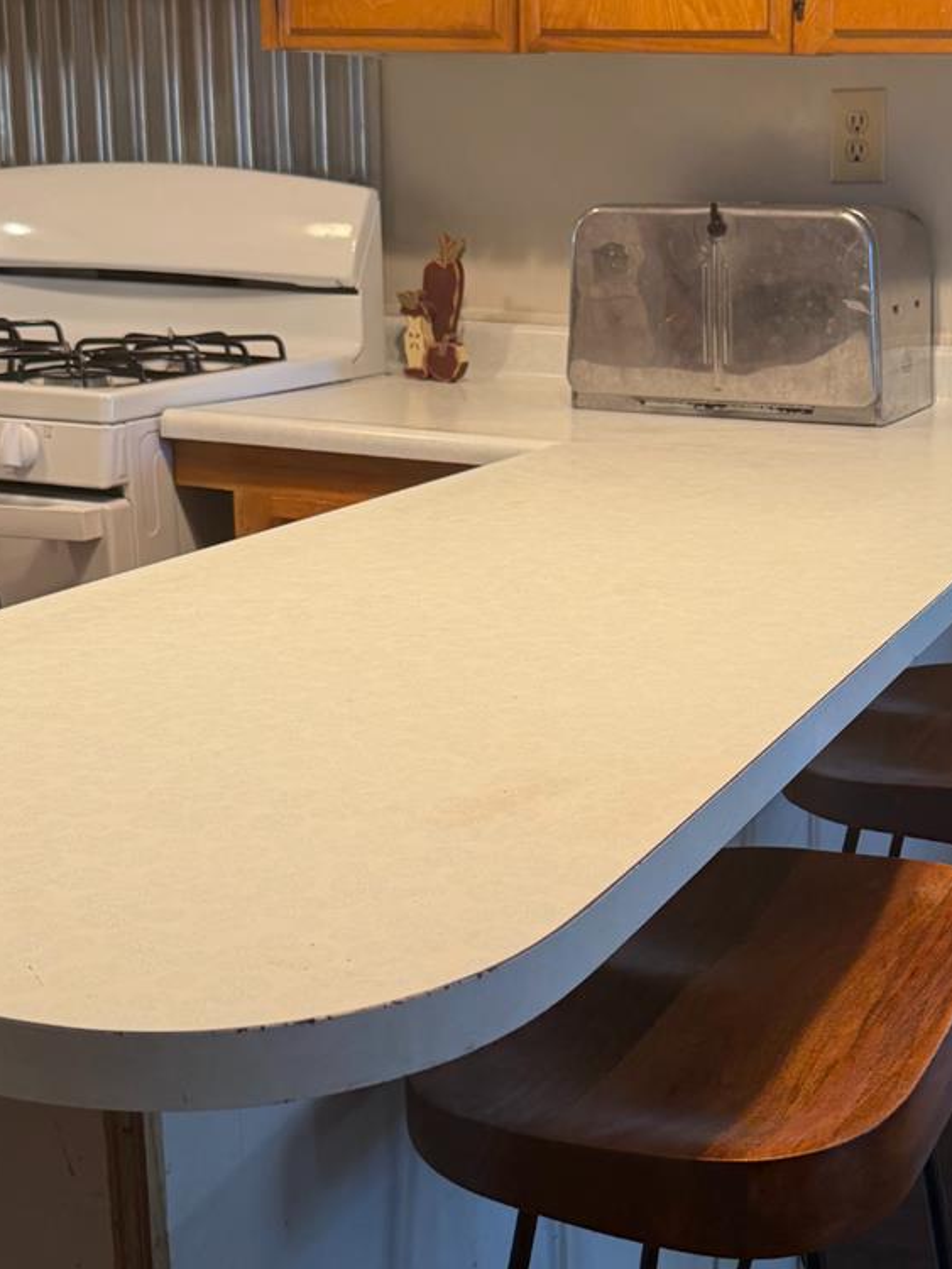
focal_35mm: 48
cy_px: 617
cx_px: 752
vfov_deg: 39.6
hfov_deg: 29.6
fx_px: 1759
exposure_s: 1/120
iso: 200
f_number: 1.78
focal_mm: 6.76
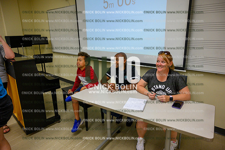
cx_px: 112
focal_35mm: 24
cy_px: 75
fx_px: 150
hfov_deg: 73.8
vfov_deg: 53.1
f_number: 4.5
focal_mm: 24
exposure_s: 1/250
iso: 1600
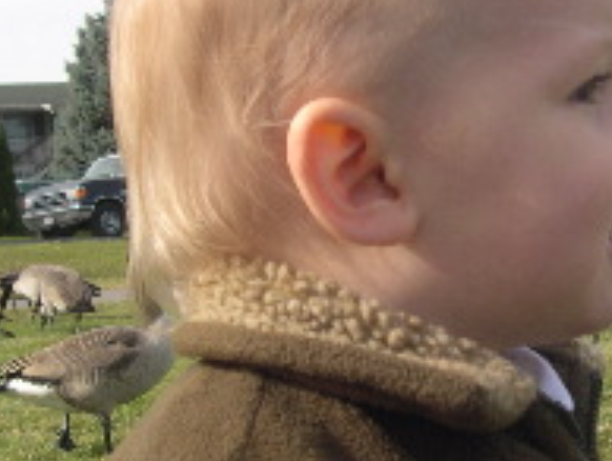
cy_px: 260
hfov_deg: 21.8
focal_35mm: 88
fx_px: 1558
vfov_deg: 16.8
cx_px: 521
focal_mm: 8
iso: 100
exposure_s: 1/110
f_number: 7.6
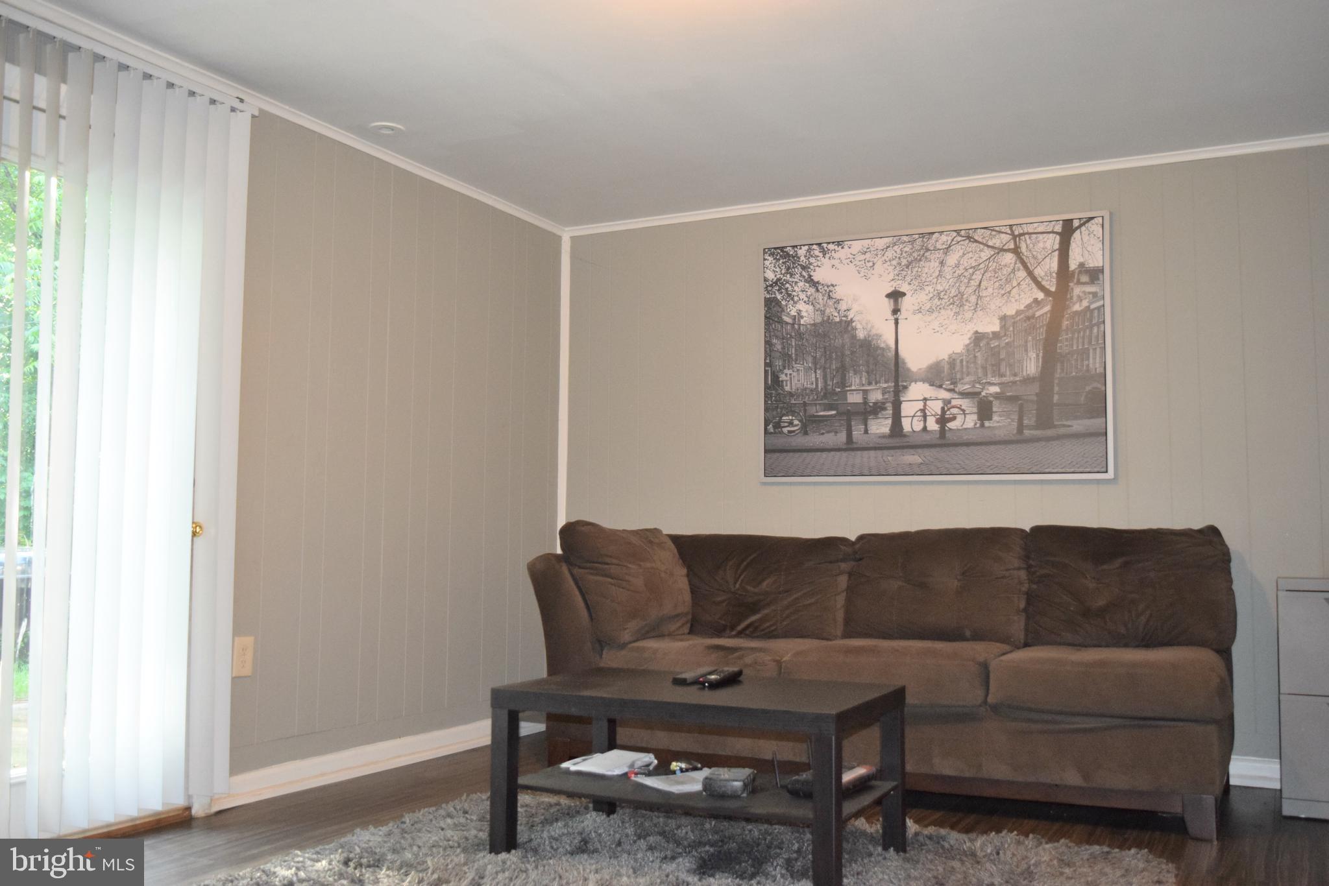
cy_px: 443
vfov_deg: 40.0
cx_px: 664
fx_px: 1218
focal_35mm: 33
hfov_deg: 57.2
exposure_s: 1/60
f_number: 3.8
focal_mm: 22
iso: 2200
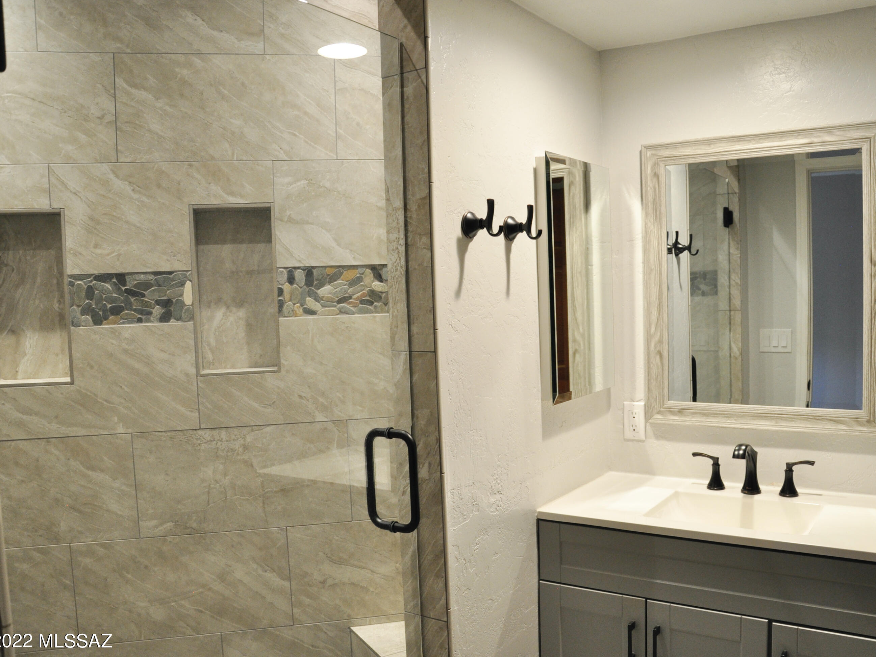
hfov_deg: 59.8
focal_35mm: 30
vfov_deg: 46.8
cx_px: 482
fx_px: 759
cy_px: 335
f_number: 4
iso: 720
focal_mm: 18
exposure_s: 1/60
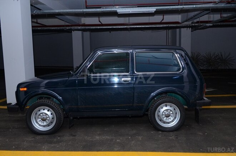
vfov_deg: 39.8
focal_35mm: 33
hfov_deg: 57.3
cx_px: 118
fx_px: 216
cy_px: 78
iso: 1000
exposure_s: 1/50
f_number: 5
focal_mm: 22
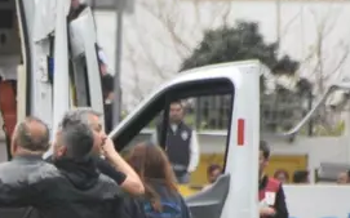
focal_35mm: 993
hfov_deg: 2.1
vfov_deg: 1.3
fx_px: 9466
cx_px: -119
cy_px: 169
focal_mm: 200
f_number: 7.1
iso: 800
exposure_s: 1/800
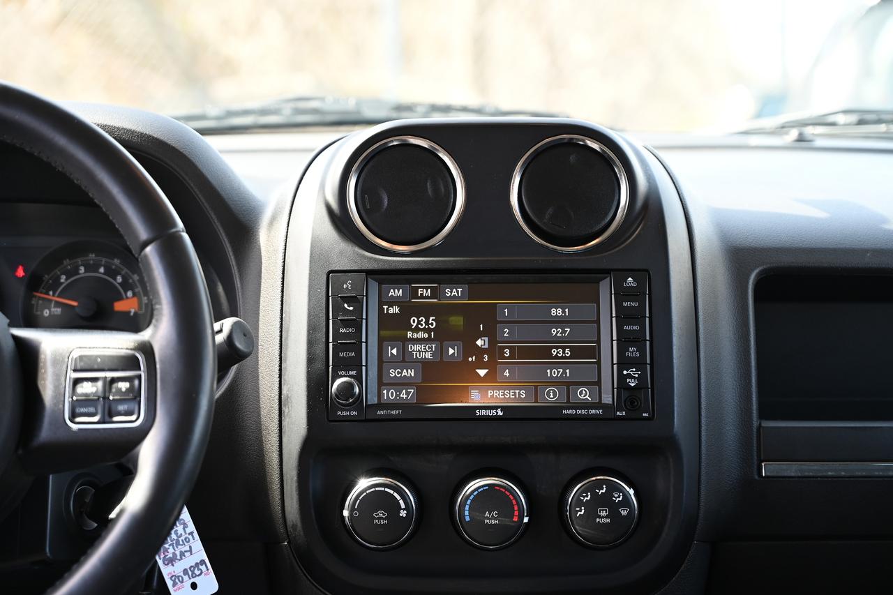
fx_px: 1662
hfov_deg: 30.1
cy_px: 298
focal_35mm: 67
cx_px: 446
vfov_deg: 20.3
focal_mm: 67
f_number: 4
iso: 400
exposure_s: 1/160
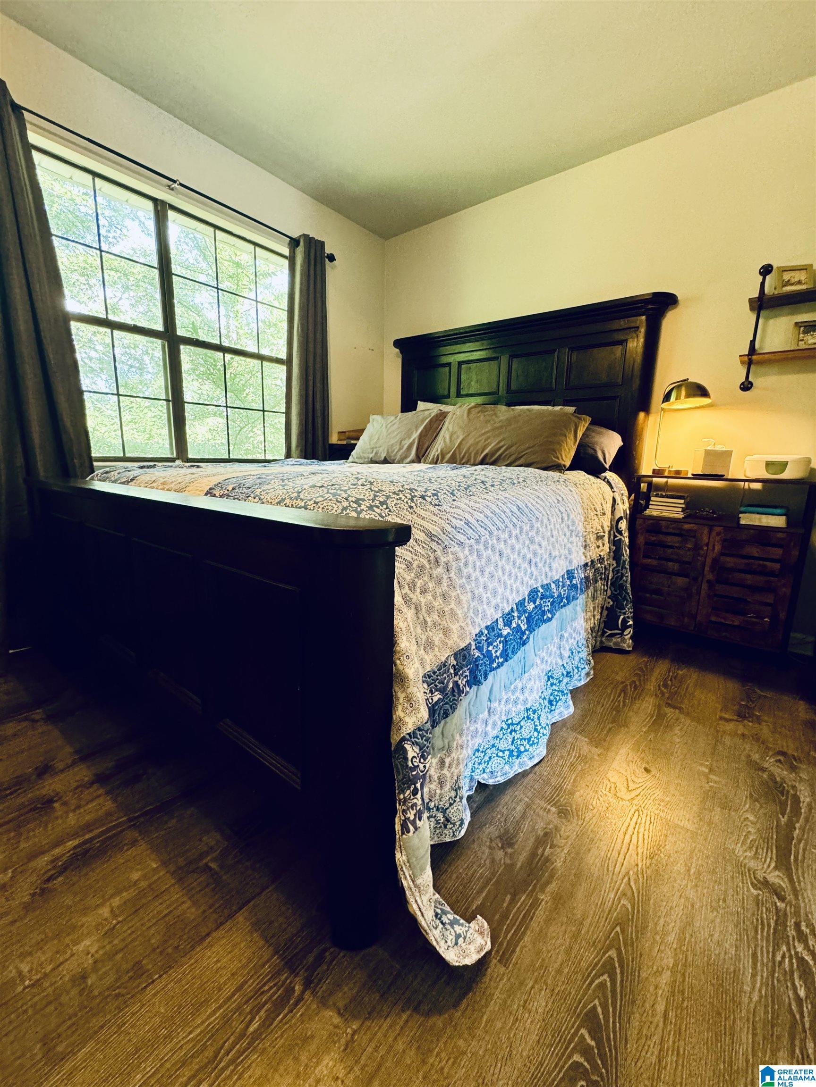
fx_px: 440
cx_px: 408
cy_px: 544
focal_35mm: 14
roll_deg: -0.9
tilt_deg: -10.9
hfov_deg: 85.7
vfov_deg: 102.1
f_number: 2.2
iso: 500
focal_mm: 2.22
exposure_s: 1/60
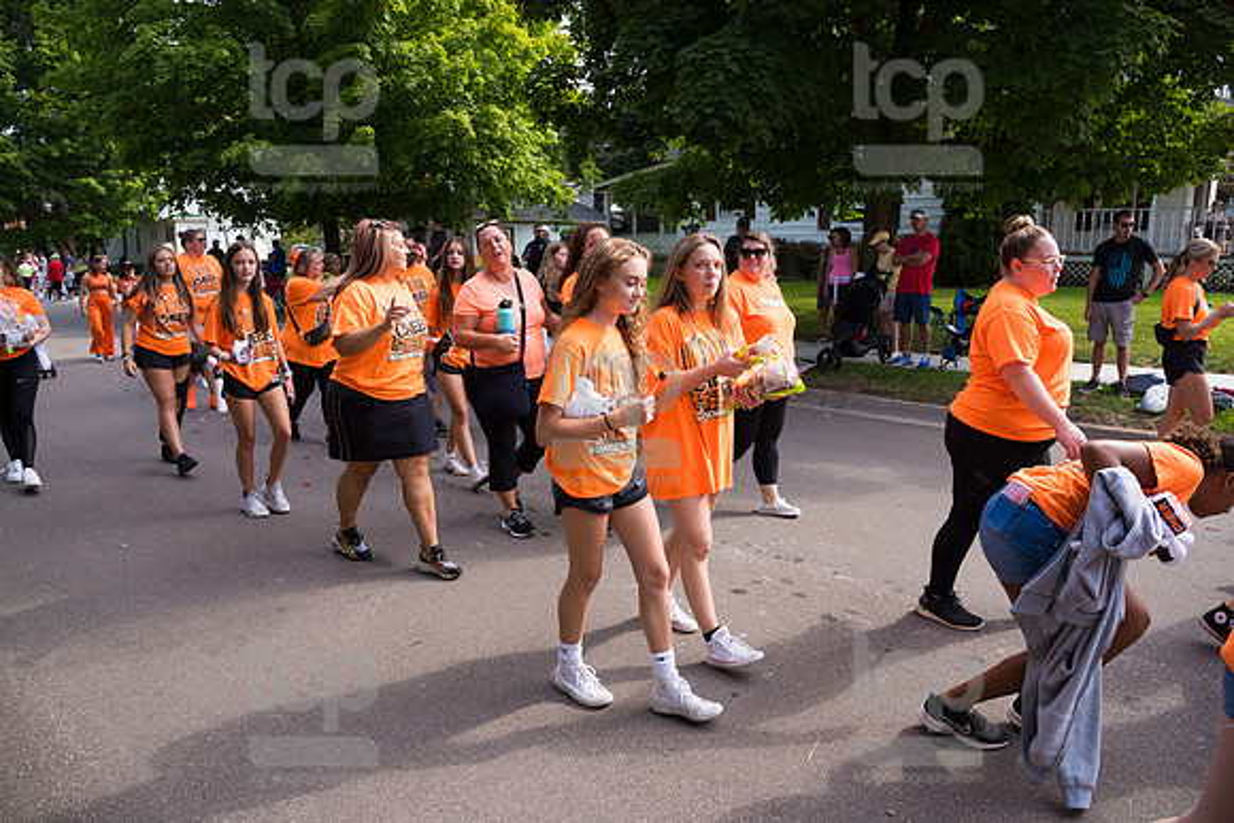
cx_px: 617
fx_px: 823
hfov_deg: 73.7
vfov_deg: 53.2
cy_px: 412
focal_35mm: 24
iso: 400
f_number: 6.3
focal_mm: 24
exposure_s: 1/500
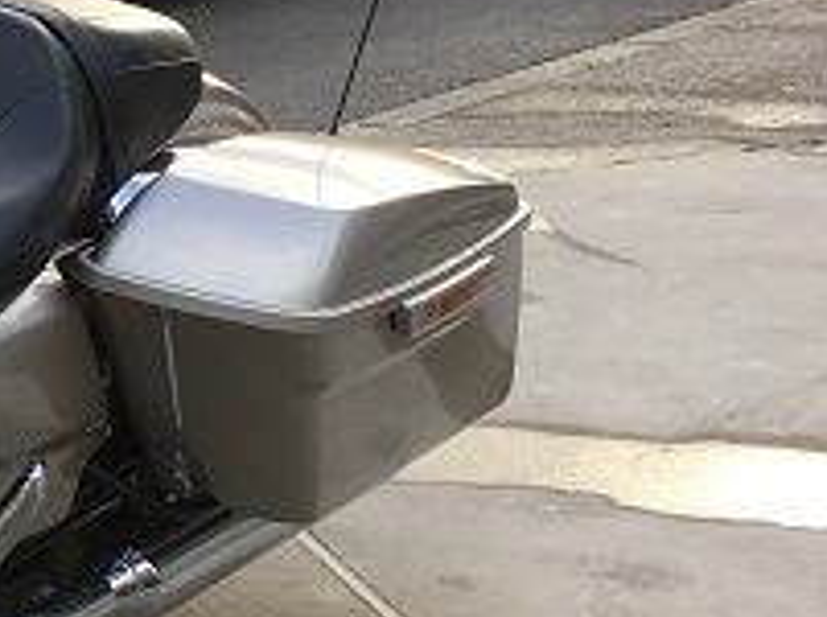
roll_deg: +4.9
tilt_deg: -18.6
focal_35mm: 102
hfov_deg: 16.8
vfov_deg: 14.4
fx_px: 2432
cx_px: -539
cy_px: 434
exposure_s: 1/261
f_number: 2.2
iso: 25
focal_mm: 4.15
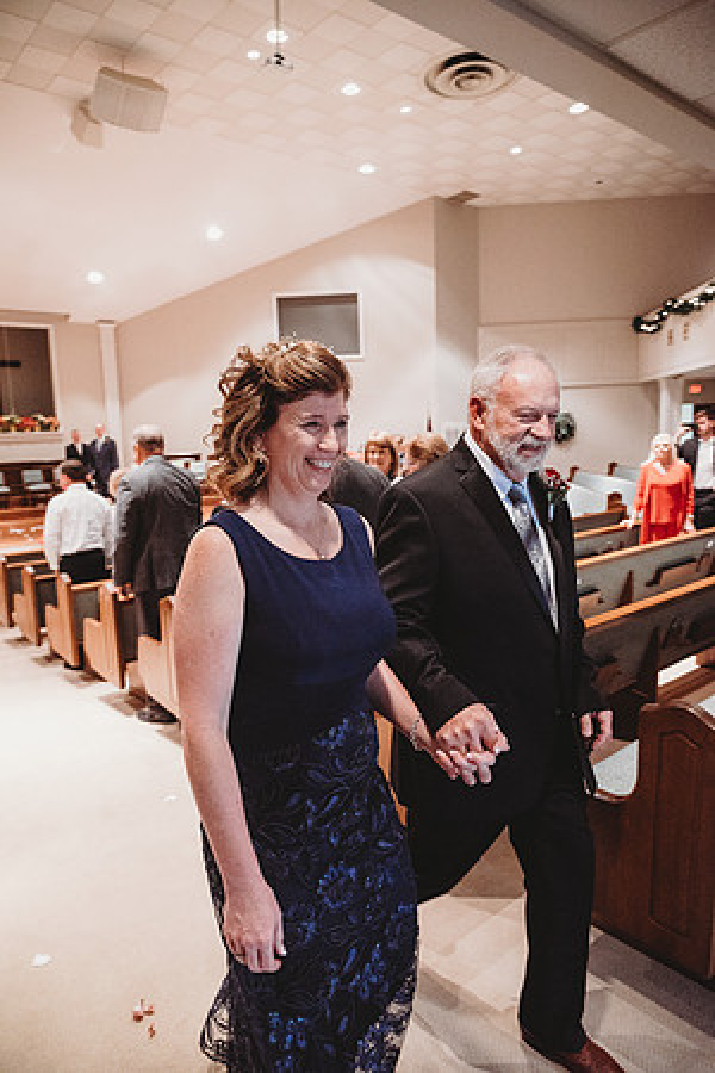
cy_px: 536
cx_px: 358
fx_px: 715
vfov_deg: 73.7
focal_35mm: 24
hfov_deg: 53.1
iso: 8000
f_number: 4
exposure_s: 1/200
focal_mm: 24
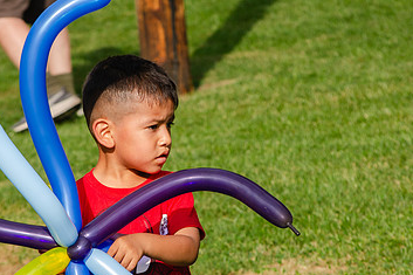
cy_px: 159
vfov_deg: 4.1
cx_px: 129
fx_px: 3807
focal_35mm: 332
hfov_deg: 6.2
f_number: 8
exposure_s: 1/250
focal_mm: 135
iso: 100
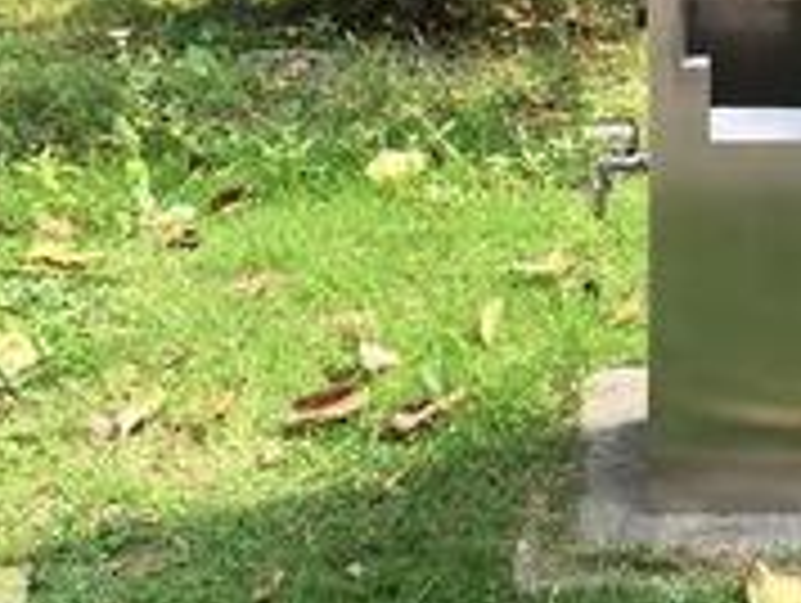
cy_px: -9
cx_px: 702
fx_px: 1506
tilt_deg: -10.2
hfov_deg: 28.8
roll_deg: -0.6
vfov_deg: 21.8
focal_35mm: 65
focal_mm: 4.15
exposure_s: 1/395
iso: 32
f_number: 2.2
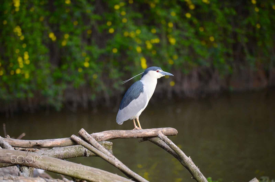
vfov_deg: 9.1
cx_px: 138
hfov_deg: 13.7
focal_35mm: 150
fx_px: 1143
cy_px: 91
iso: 640
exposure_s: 1/6400
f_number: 2.2
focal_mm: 100
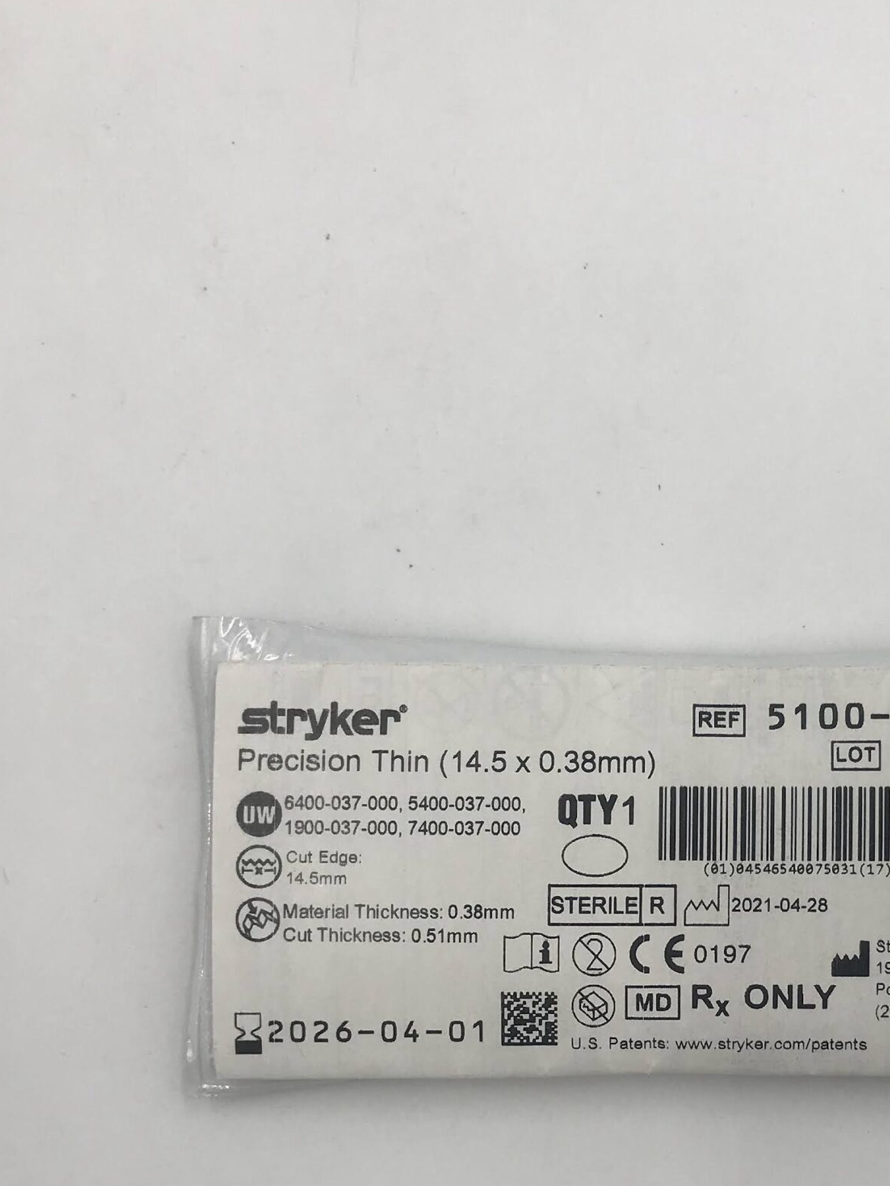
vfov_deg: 40.4
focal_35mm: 46
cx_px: 703
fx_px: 1576
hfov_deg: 30.8
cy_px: 842
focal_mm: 3.99
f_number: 1.8
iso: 20
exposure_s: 1/289
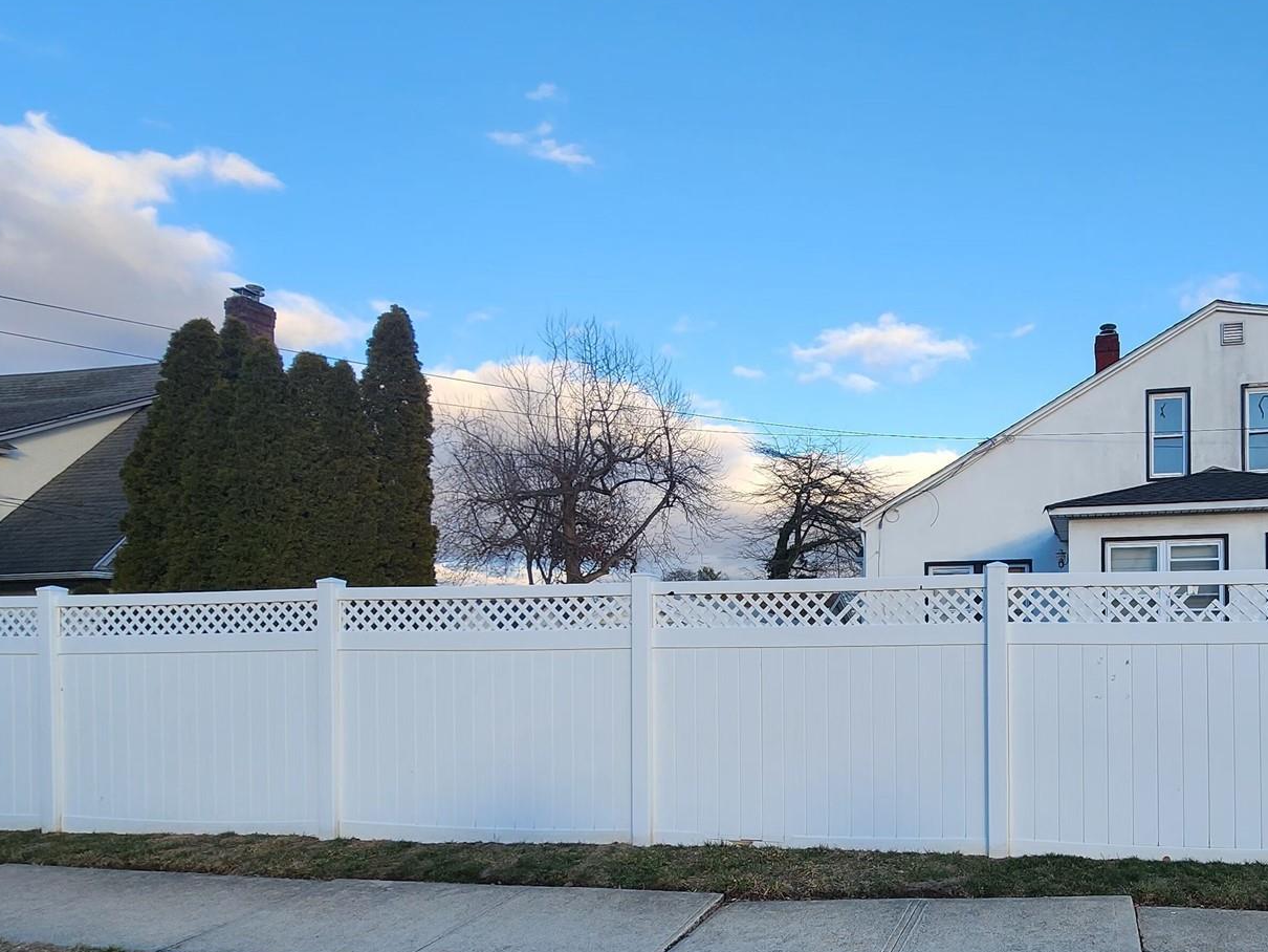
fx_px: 806
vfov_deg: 59.6
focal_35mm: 22
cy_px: 641
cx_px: 939
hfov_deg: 71.6
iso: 50
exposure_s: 1/468
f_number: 2.2
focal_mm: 2.2
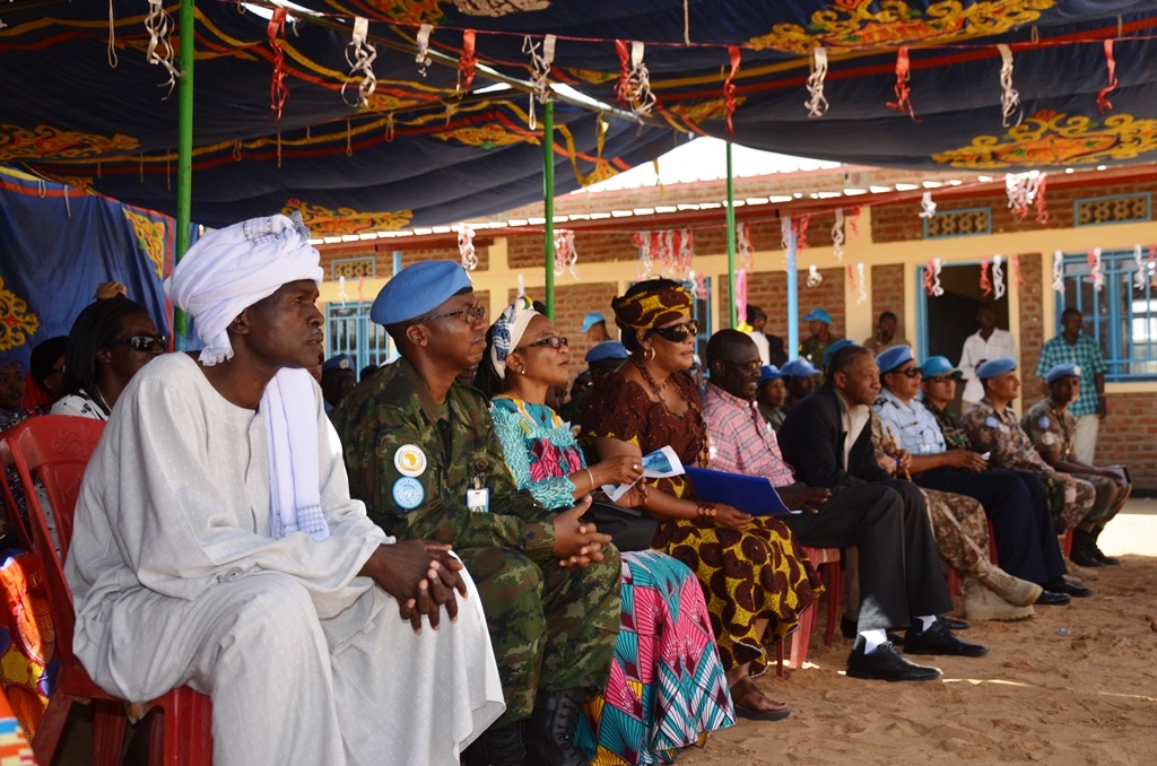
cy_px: 383
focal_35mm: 33
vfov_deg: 39.8
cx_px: 578
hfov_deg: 57.3
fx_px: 1058
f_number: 3.8
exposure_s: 1/250
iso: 100
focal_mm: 22
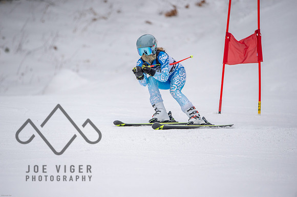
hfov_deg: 4.3
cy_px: 98
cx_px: 148
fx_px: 3958
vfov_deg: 2.9
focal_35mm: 480
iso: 2000
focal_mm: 480
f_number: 6.3
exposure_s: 1/4000
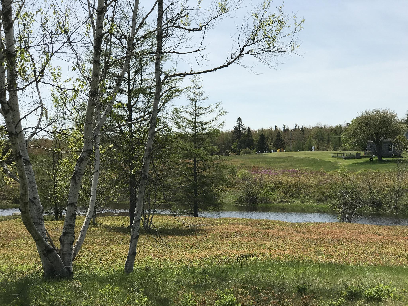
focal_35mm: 57
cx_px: 204
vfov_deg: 25.7
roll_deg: -1.3
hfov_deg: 33.8
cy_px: 153
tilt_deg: +0.0
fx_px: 672
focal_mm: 6.6
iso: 20
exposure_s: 1/1312
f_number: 2.8
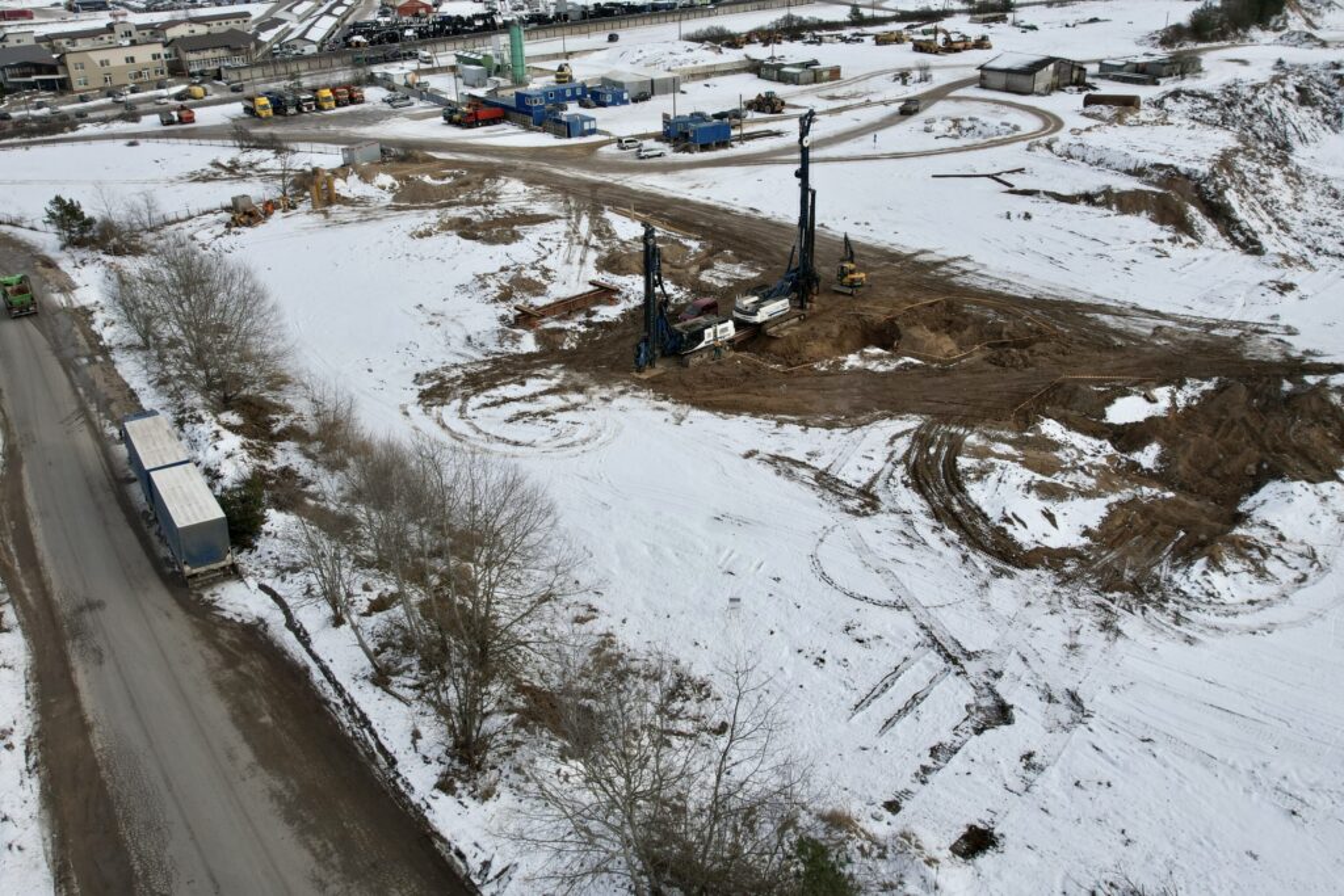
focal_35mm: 22
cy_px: 448
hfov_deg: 78.6
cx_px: 672
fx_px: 821
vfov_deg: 57.2
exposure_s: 1/1600
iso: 110
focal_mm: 8.38
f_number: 2.8
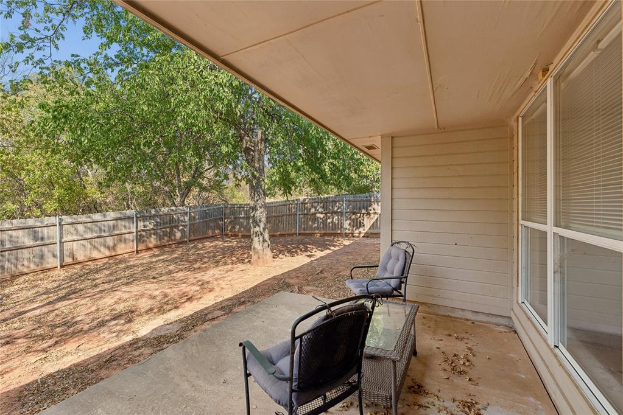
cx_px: 312
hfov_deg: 100.4
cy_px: 208
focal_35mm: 15
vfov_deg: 77.3
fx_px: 260
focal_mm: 10
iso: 100
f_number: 6.3
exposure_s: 1/125
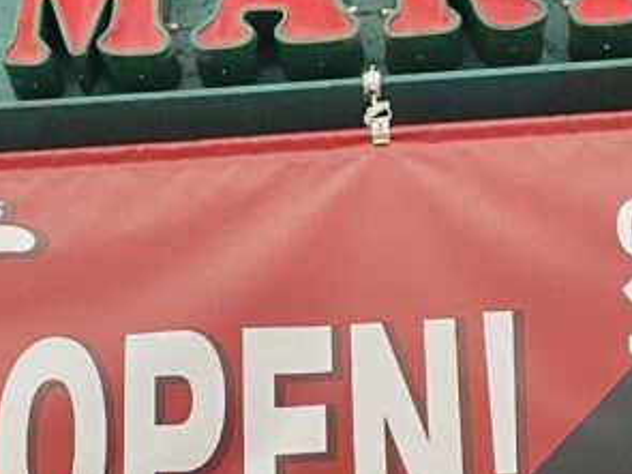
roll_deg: -2.4
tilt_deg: +27.9
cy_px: 332
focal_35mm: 113
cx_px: 86
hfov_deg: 17.2
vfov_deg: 13.1
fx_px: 2062
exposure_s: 1/60
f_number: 1.6
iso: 80
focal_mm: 4.2
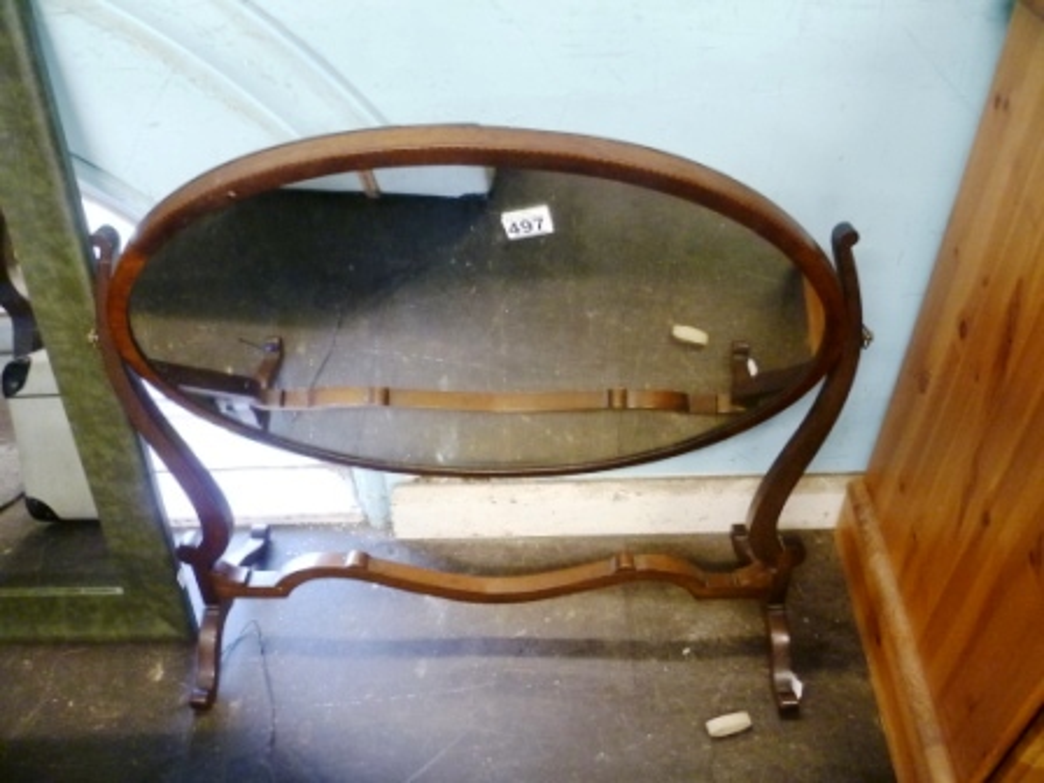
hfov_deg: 63.4
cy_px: 392
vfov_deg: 49.7
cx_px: 522
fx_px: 844
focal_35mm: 28
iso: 400
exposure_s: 1/13
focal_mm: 5
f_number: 2.8
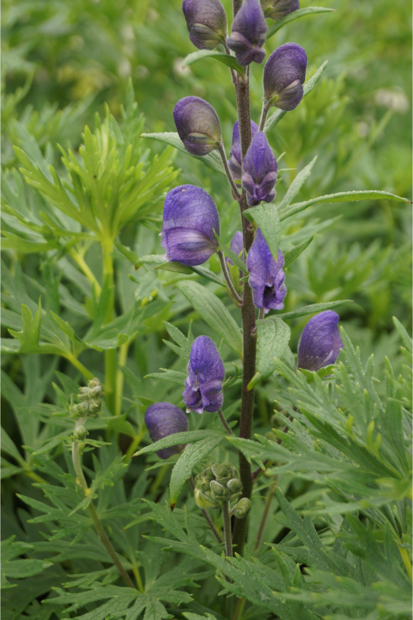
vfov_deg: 24.6
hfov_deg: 16.6
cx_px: 206
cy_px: 310
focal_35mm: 82
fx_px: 1420
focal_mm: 55
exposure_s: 1/100
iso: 320
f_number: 5.6
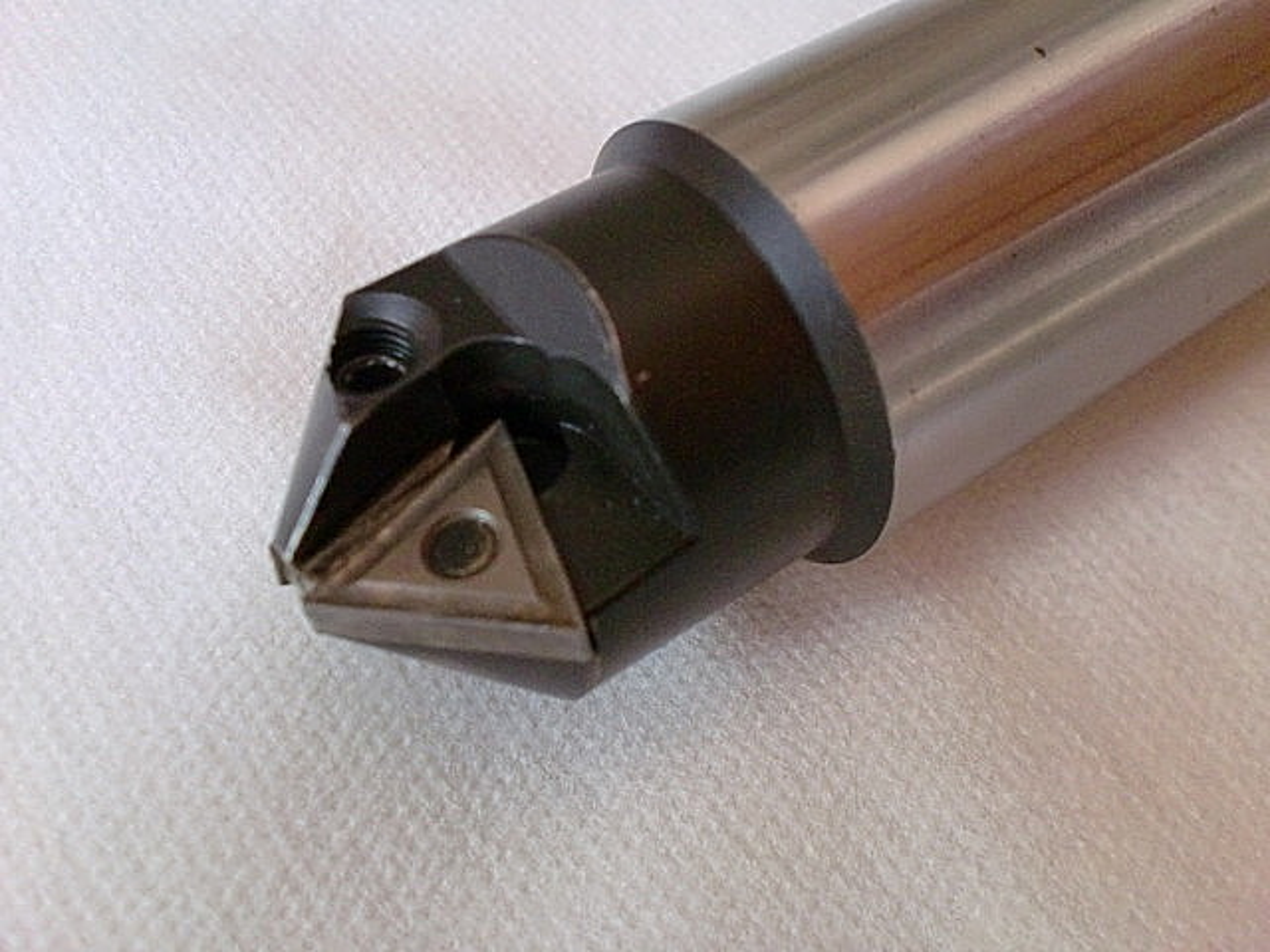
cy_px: 476
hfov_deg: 52.6
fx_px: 1284
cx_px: 635
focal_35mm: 35
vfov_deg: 40.7
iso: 500
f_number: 3.1
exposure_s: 1/60
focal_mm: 6.3
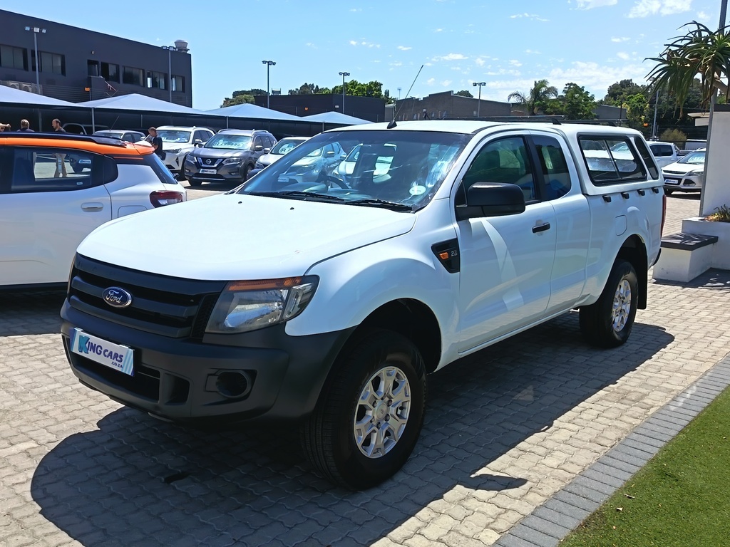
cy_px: 274
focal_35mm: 33
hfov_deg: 55.4
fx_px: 696
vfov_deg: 42.9
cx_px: 365
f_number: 1.75
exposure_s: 1/985
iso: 100
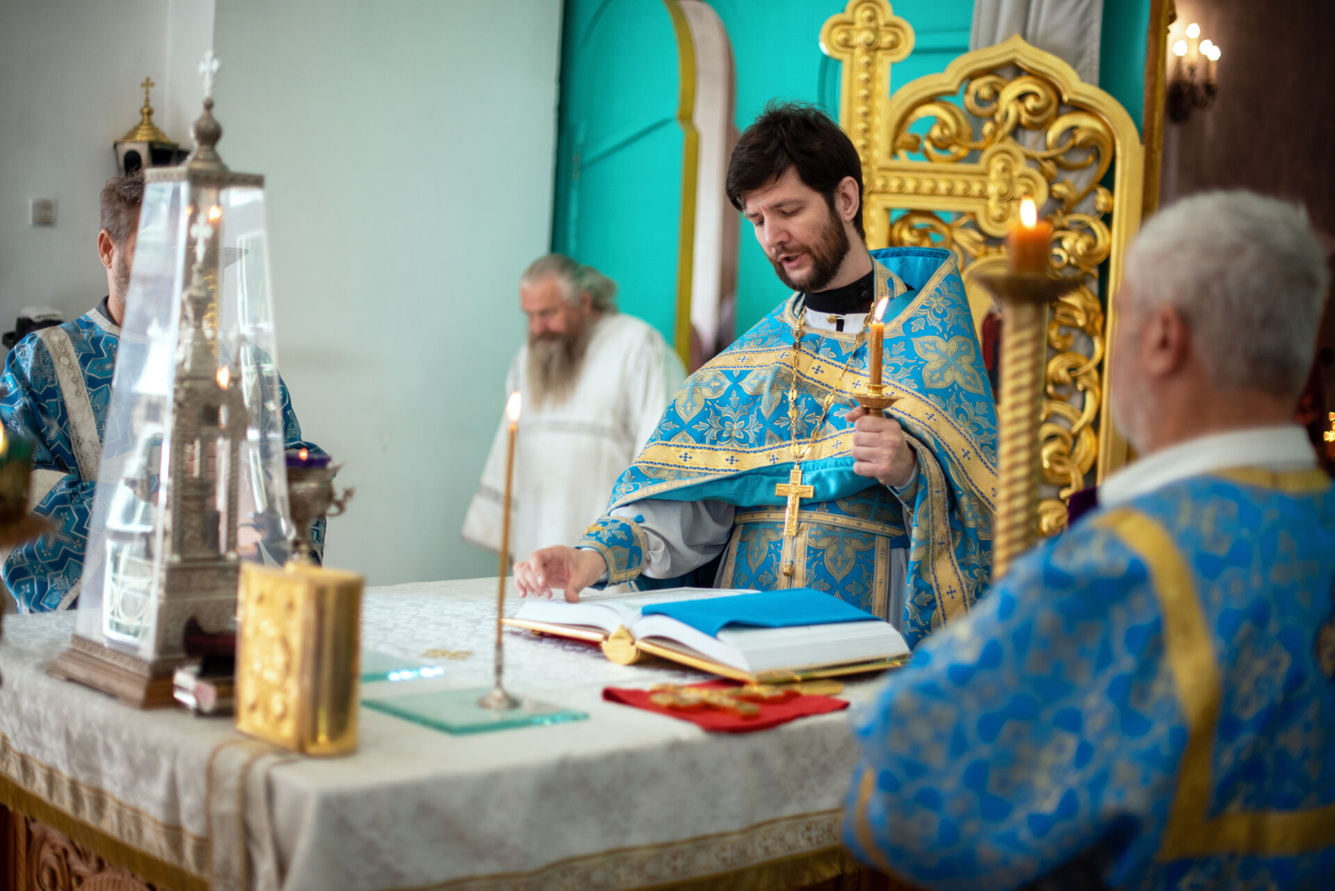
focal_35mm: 50
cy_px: 446
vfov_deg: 27.0
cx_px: 668
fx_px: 1855
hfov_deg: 39.6
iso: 360
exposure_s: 1/320
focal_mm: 50
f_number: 1.4
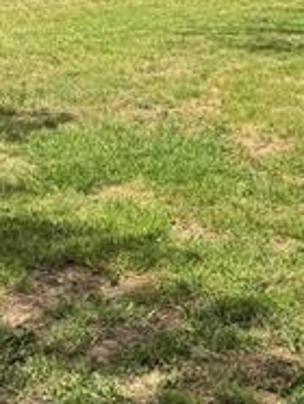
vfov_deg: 19.3
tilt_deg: -3.7
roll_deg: -0.5
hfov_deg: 15.0
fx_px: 1157
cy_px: 4
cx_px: 169
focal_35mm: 99
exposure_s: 1/3247
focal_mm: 6.76
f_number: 1.78
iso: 80
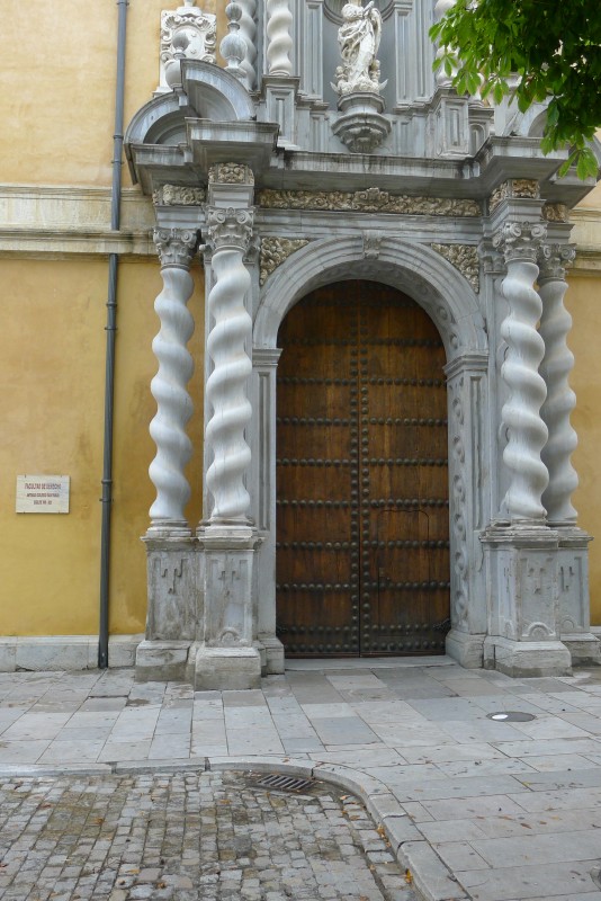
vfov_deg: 58.7
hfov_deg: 41.1
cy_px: 450
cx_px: 300
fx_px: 801
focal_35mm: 32
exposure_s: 1/60
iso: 200
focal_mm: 6.8
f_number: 2.2
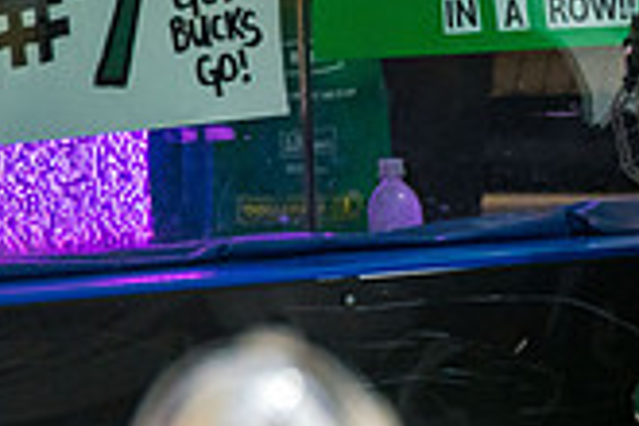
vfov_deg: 1.3
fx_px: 18725
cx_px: 1108
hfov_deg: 2.0
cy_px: 560
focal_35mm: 1055
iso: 3200
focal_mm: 300
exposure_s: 1/1000
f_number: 3.2
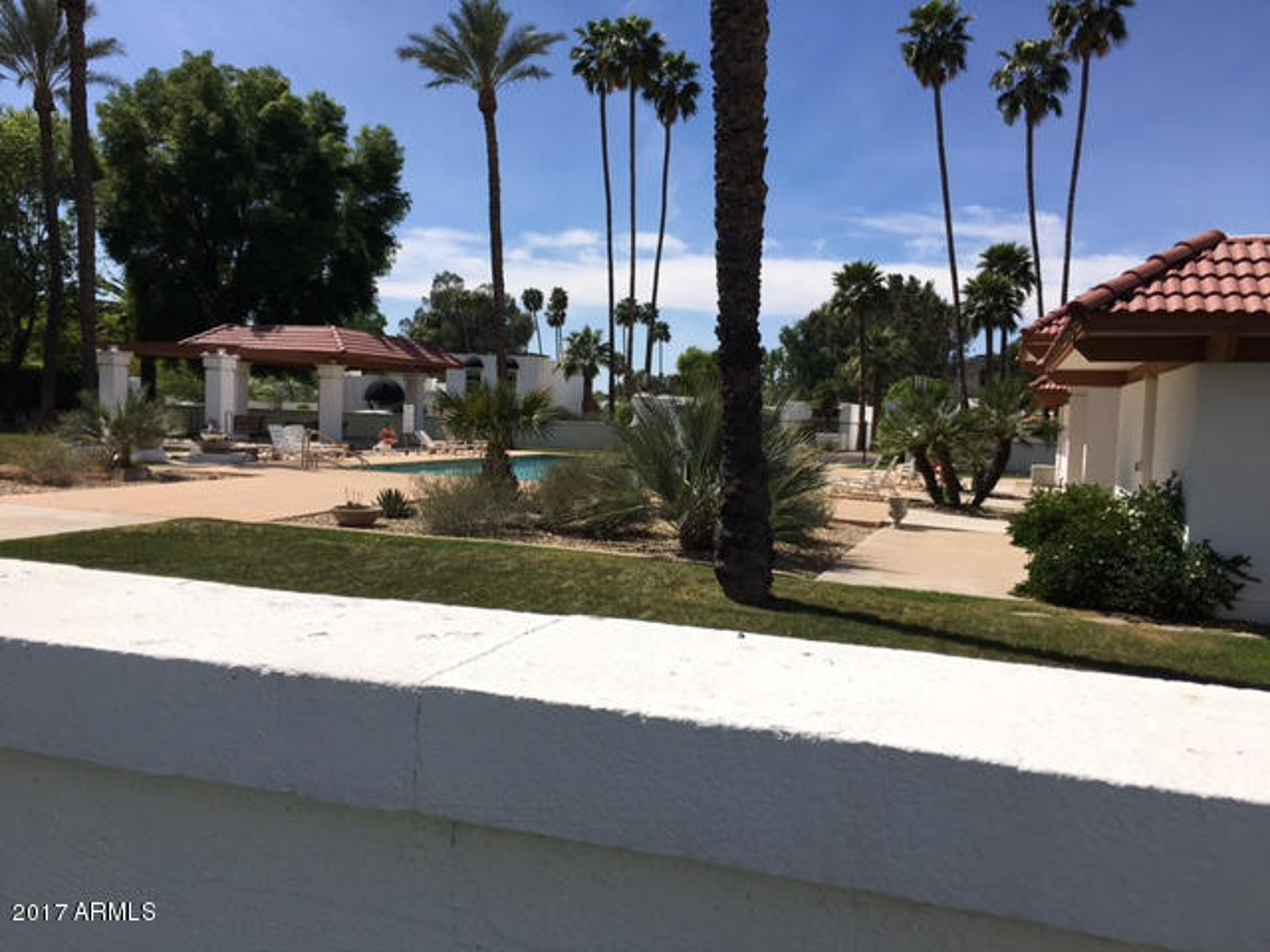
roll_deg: -3.5
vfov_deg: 48.2
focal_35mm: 29
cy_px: 476
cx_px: 635
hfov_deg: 61.7
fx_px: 1064
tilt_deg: -1.3
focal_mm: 4.15
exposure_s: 1/3846
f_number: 2.2
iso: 25
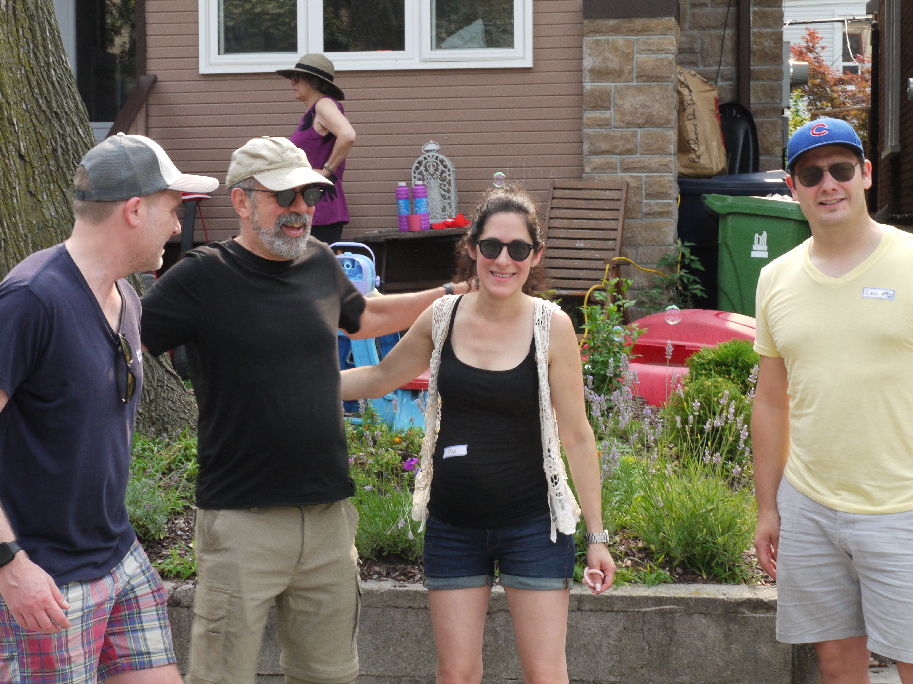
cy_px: 342
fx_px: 1846
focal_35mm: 70
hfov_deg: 27.8
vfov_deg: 21.0
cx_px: 456
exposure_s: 1/100
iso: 500
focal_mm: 35
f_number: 14
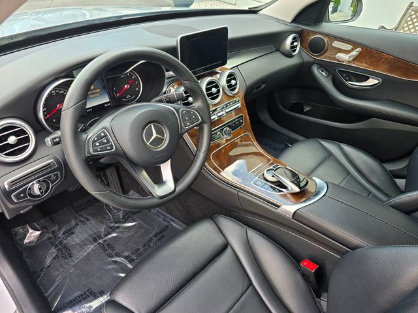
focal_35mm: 23
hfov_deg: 73.9
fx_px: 278
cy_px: 156
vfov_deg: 58.9
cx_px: 209
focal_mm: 6.3
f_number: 1.7
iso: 80
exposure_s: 1/180
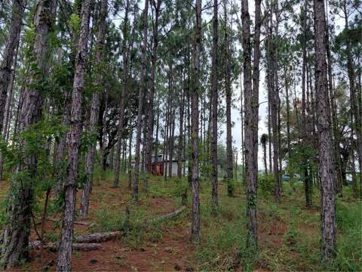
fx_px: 261
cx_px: 181
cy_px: 136
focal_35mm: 25
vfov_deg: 54.9
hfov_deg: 69.4
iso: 50
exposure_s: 1/311
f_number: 1.8
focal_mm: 4.69
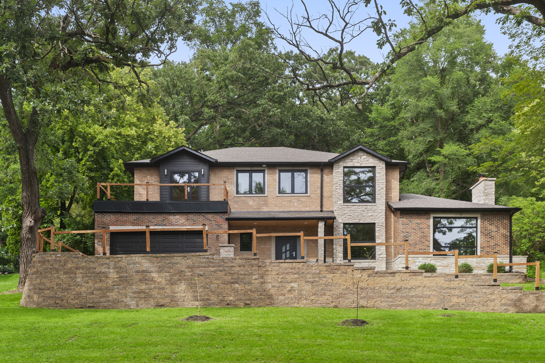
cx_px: 272
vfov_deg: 33.4
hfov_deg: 48.5
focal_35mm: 40
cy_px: 182
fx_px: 605
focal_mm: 40
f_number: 8
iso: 400
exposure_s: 1/400
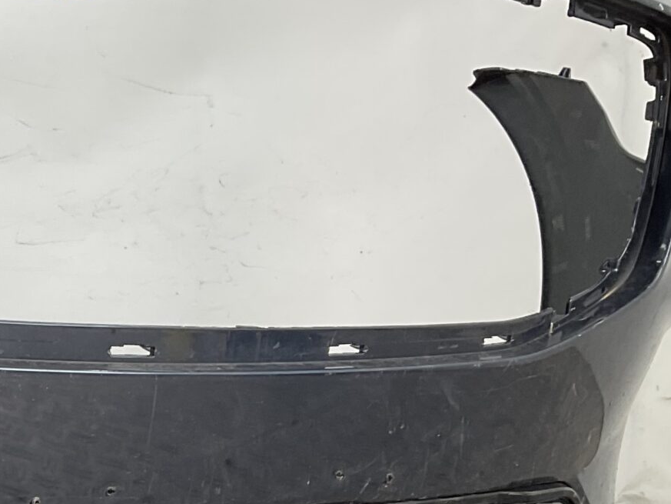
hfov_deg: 21.3
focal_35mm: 85
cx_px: -150
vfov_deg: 16.9
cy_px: 536
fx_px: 1648
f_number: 1.8
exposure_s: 1/120
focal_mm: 3
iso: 25
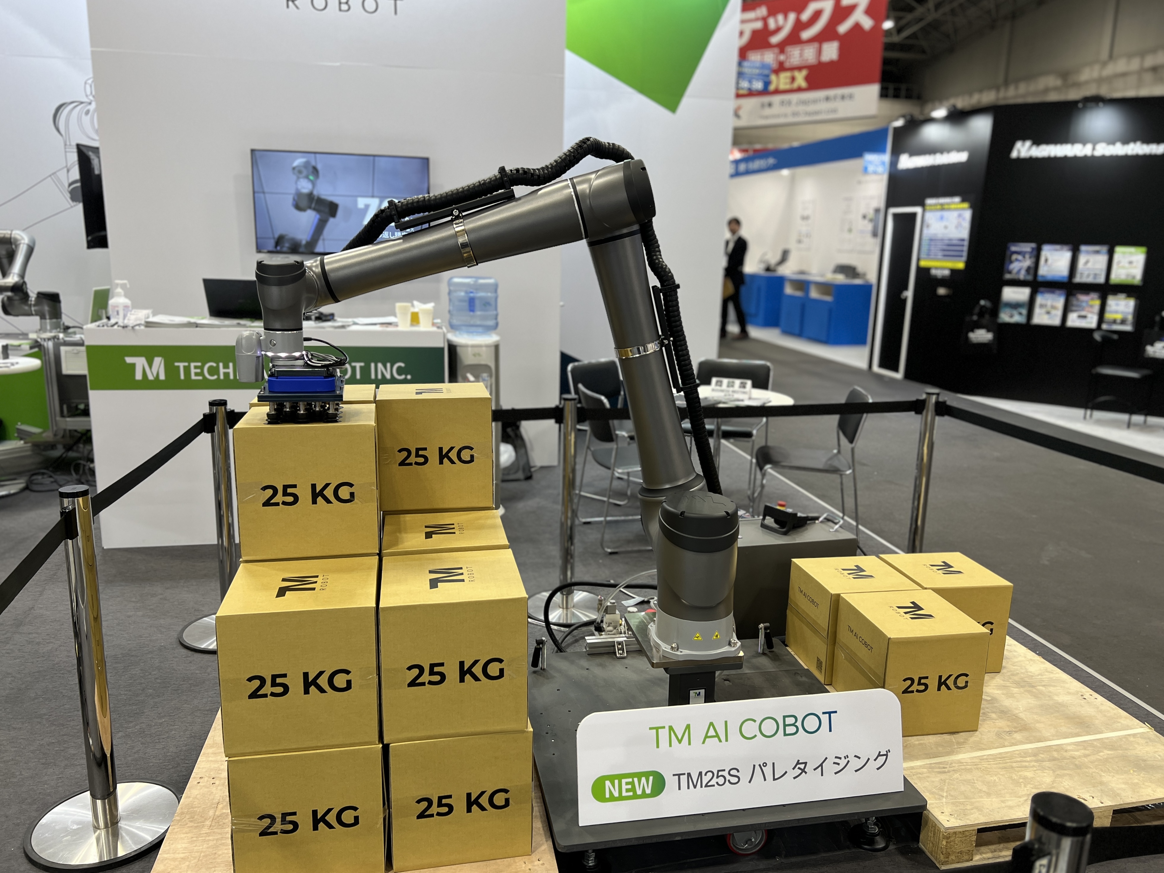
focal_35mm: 26
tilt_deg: -12.9
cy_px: 436
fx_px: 874
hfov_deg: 67.3
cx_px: 582
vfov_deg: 53.1
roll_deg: +0.0
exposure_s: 1/120
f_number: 1.5
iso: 80
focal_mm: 5.7
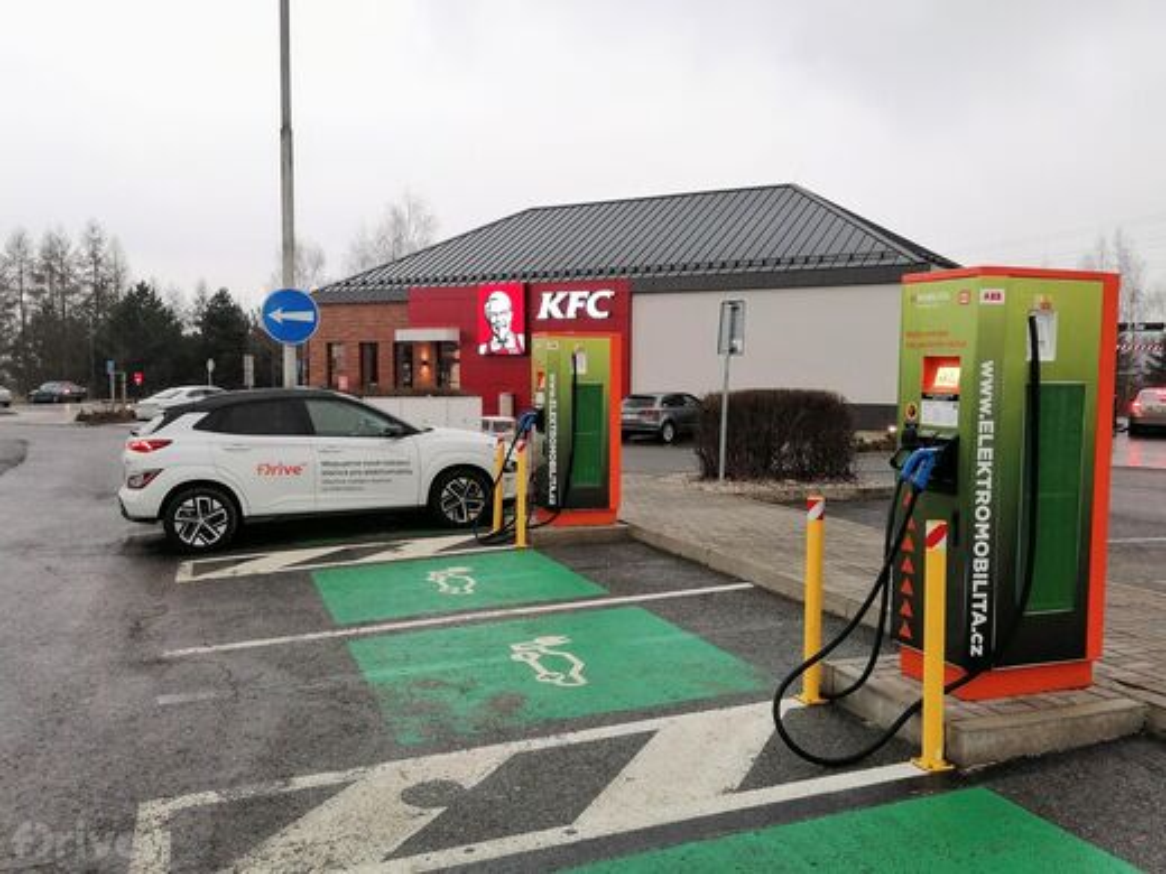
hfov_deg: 58.4
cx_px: 583
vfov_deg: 45.4
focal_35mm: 31
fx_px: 1044
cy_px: 437
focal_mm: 5.3
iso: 250
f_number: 1.8
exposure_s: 1/120
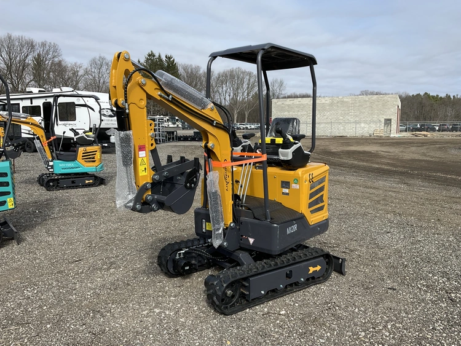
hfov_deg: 61.6
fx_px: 386
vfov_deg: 48.3
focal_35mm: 29
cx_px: 230
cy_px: 173
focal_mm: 3
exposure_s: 1/1786
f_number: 1.8
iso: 25
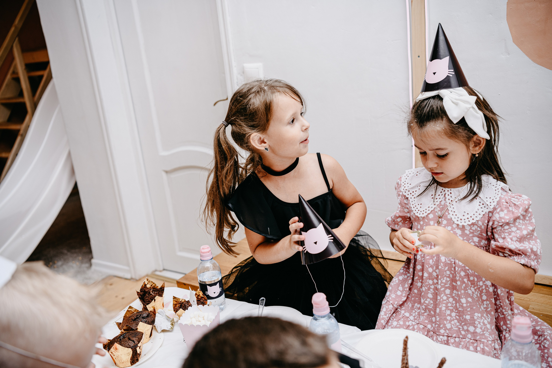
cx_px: 276
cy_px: 184
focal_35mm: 35
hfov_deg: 54.4
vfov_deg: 37.9
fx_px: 537
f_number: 3.2
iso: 125
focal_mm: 35
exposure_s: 1/160
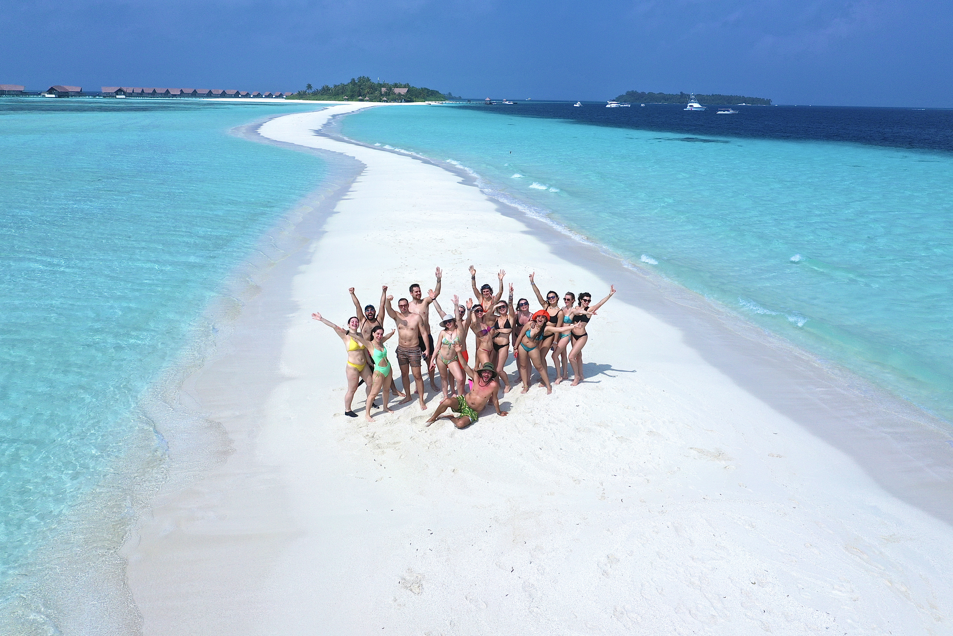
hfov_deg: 65.5
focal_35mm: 28
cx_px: 476
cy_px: 318
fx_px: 741
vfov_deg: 46.4
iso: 100
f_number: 7.1
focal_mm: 10.26
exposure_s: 1/800
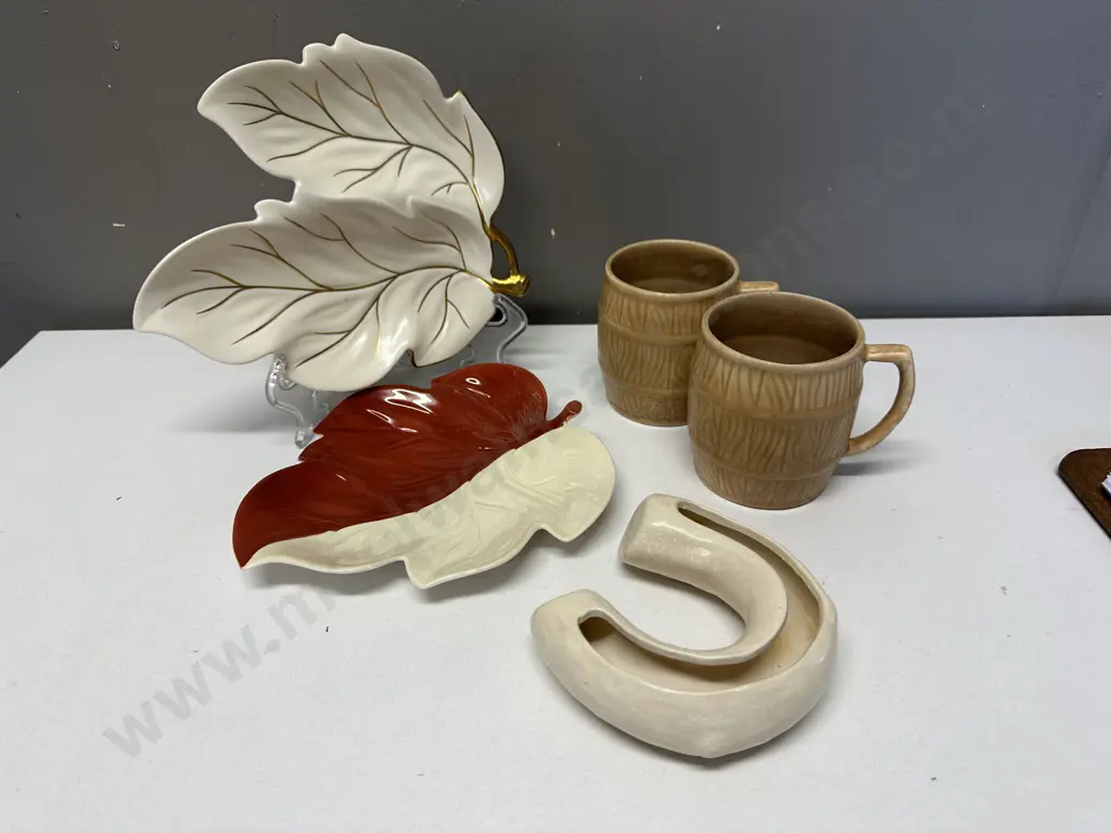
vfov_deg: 56.8
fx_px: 770
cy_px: 416
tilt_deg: -34.2
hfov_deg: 71.6
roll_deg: +1.5
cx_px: 556
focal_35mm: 24
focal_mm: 6.86
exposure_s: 1/100
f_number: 1.78
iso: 64
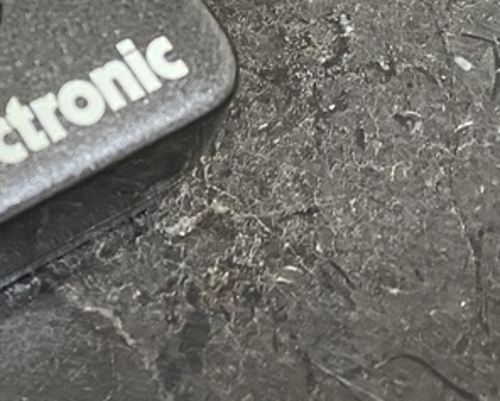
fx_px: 1525
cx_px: -218
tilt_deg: -58.1
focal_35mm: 103
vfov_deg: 14.2
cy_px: -164
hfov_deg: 17.1
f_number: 1.8
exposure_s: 1/34
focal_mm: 4.25
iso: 500
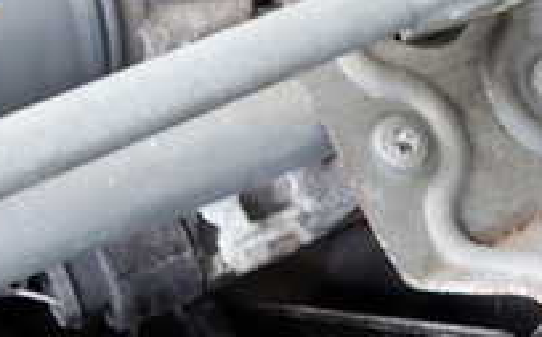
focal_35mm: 78
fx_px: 1151
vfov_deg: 16.5
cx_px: 205
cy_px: 42
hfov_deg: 26.4
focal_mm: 4.5
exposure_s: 1/60
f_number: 2
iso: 125
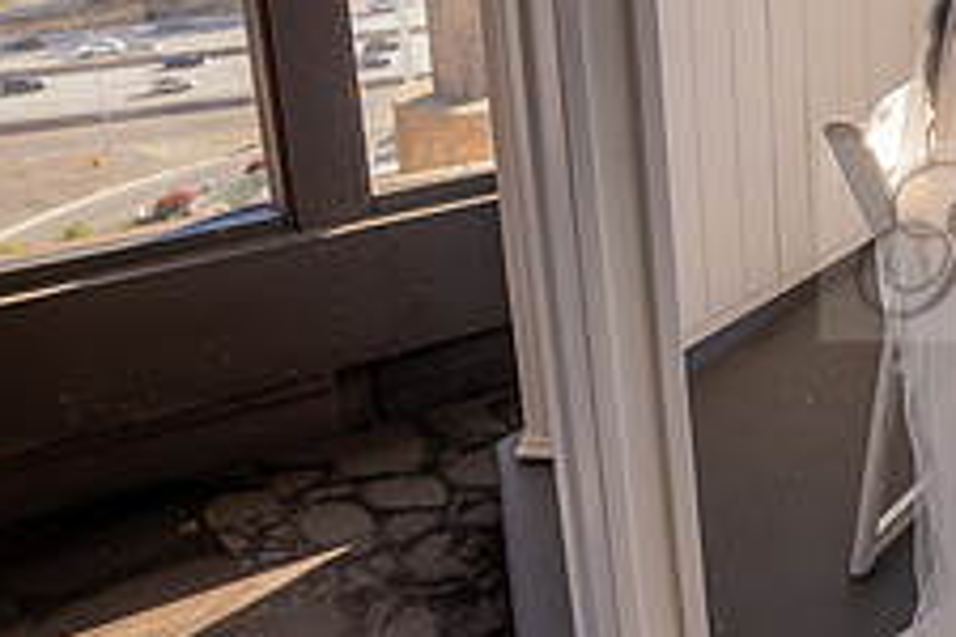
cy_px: 240
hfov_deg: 27.8
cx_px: 1190
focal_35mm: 62
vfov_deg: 21.9
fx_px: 1646
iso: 100
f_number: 3.5
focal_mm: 24
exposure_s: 1/100
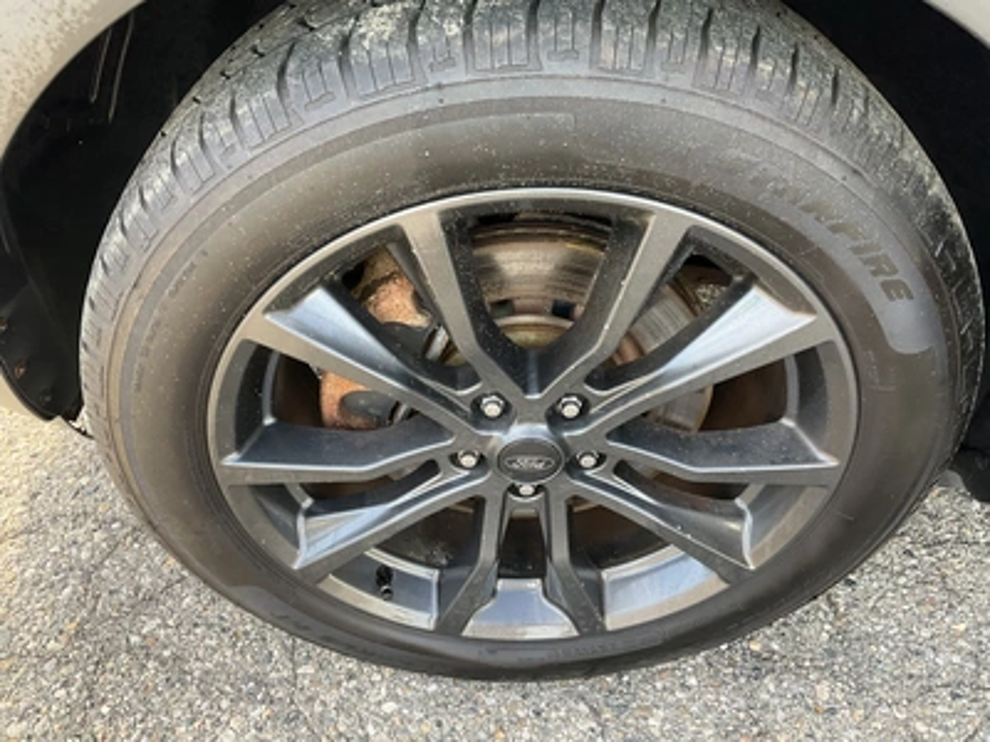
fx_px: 829
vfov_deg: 48.2
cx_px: 495
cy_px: 371
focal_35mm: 29
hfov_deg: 61.7
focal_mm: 3
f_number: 1.8
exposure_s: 1/122
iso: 64
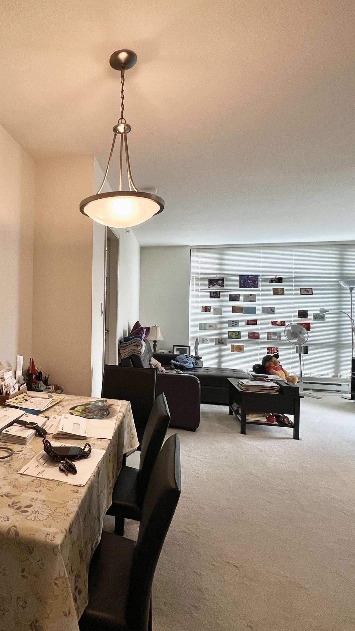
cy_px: 312
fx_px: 335
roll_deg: -1.3
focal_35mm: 20
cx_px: 65
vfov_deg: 86.6
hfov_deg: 51.9
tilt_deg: -0.7
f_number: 1.8
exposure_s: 1/120
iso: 100
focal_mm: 1.57
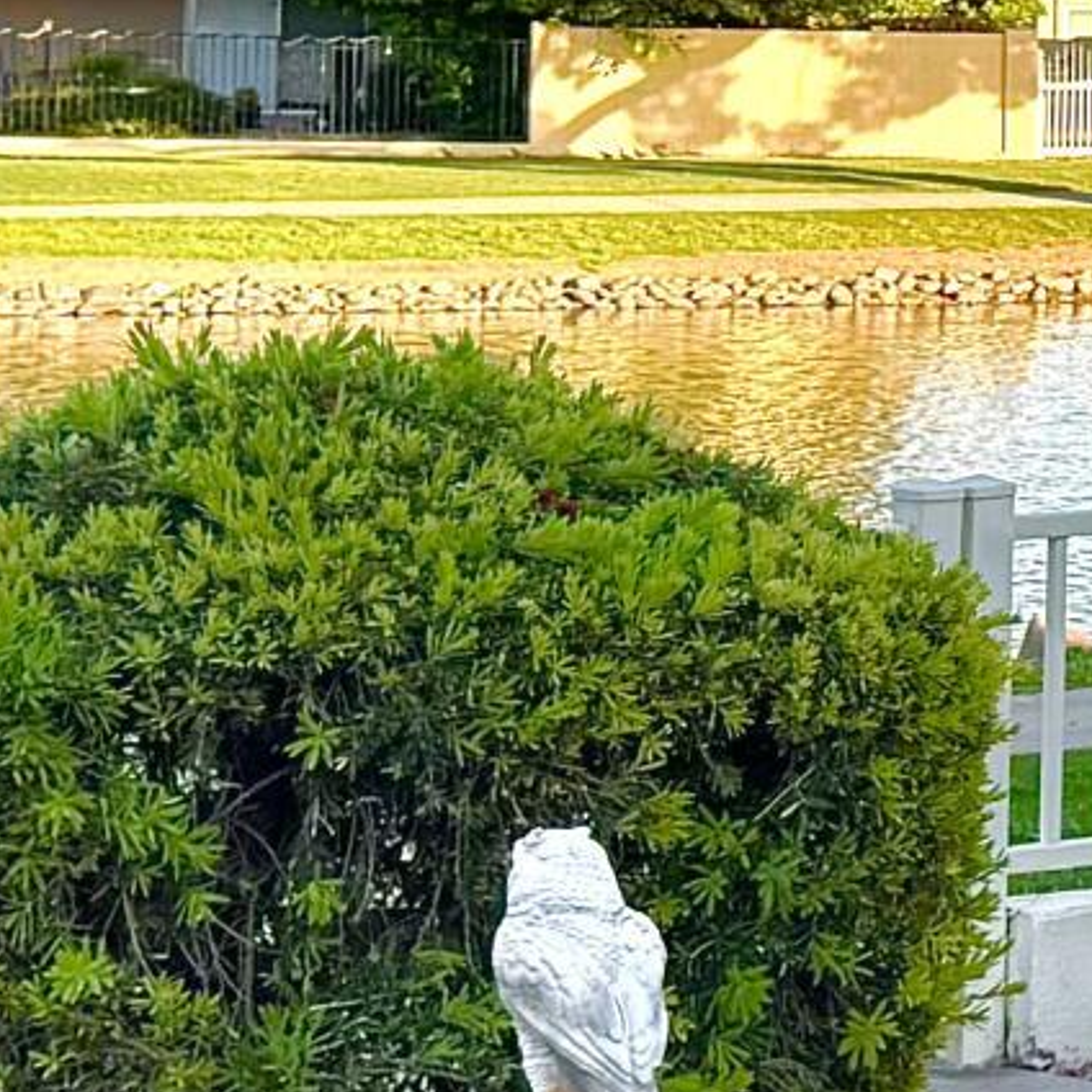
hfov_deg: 10.7
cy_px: -33
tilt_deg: +1.8
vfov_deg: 11.5
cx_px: 2143
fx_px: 5354
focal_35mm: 150
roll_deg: -0.1
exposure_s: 1/1869
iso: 80
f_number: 1.78
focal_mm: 6.76
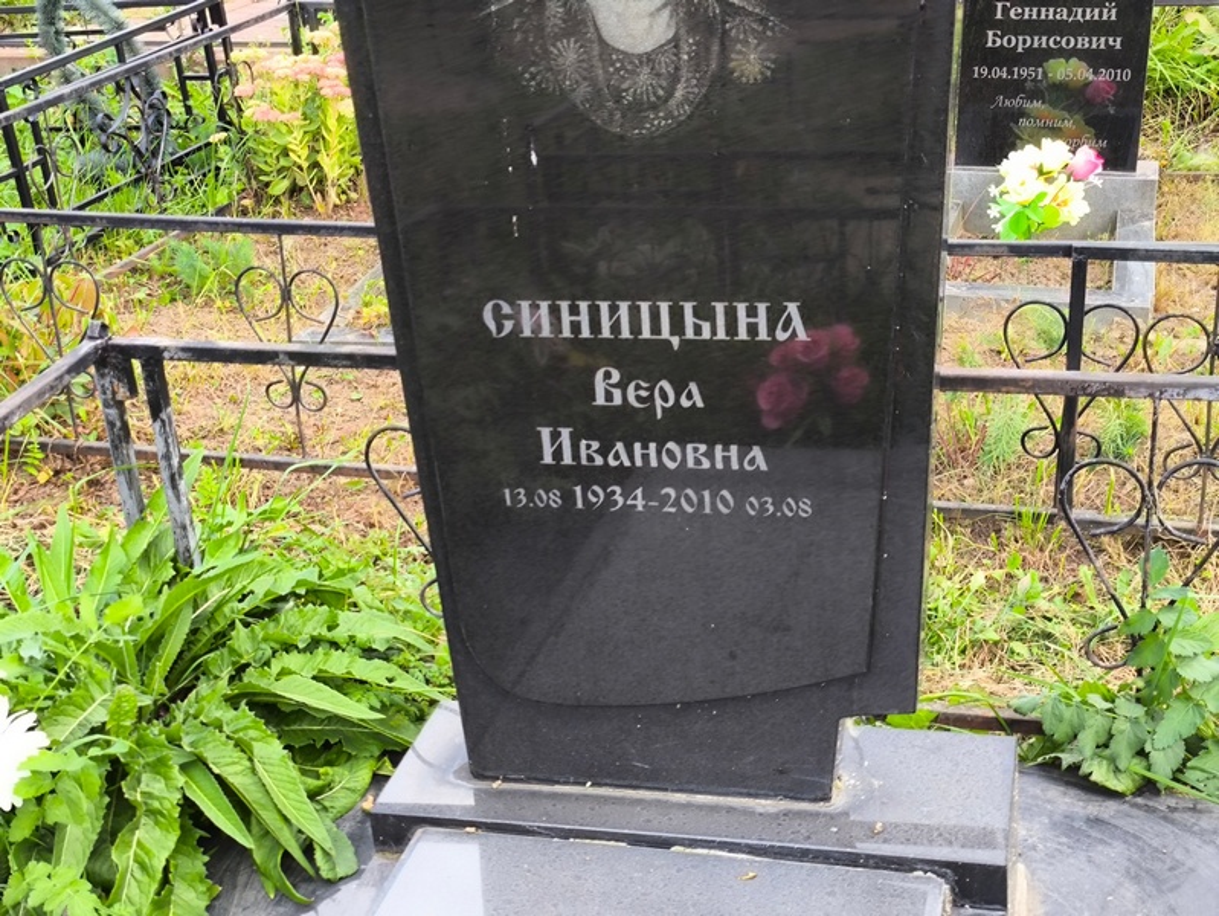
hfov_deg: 38.2
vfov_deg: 29.1
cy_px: 458
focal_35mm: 50
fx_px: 1762
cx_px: 610
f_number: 1.7
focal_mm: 4.71
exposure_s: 1/133
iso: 50
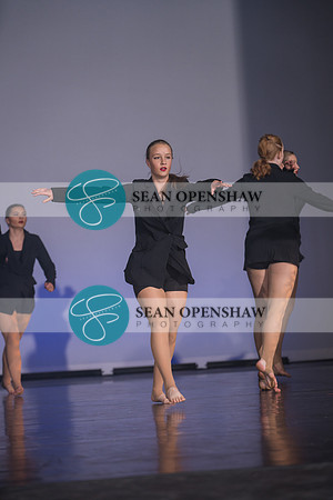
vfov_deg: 22.9
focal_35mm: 89
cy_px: 250
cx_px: 166
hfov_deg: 15.4
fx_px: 1235
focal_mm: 89
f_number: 2.8
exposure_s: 1/500
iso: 400
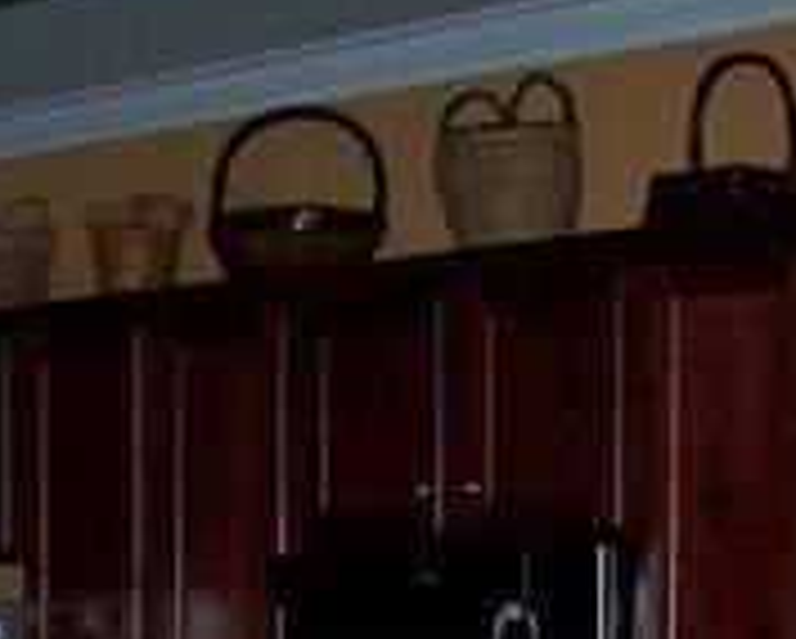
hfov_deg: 14.0
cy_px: 806
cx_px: -94
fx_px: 3160
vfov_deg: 11.3
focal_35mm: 134
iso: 80
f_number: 2.8
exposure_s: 1/500
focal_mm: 6.3
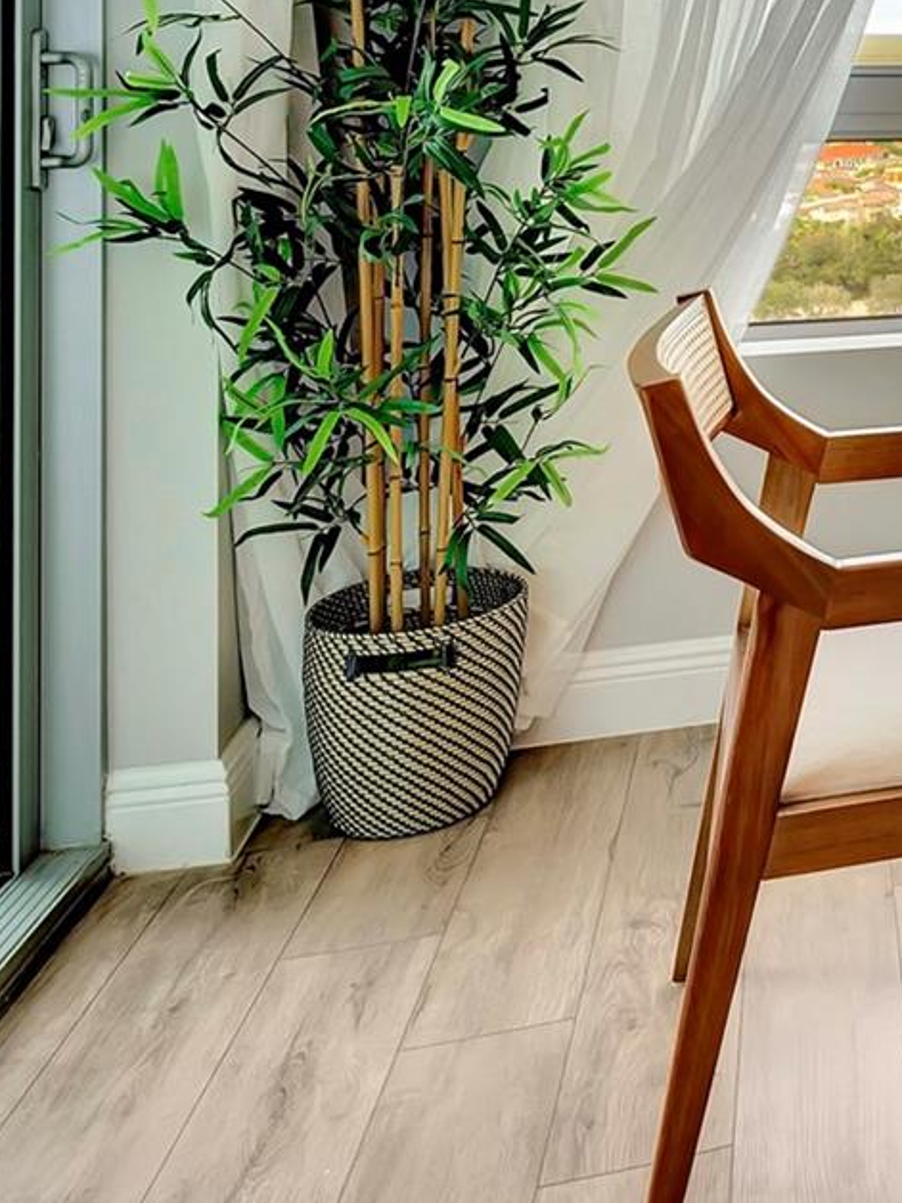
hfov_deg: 22.5
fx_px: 1666
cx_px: 1478
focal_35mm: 48
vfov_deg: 36.3
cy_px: 43
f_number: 9
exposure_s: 1/50
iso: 400
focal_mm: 15.3
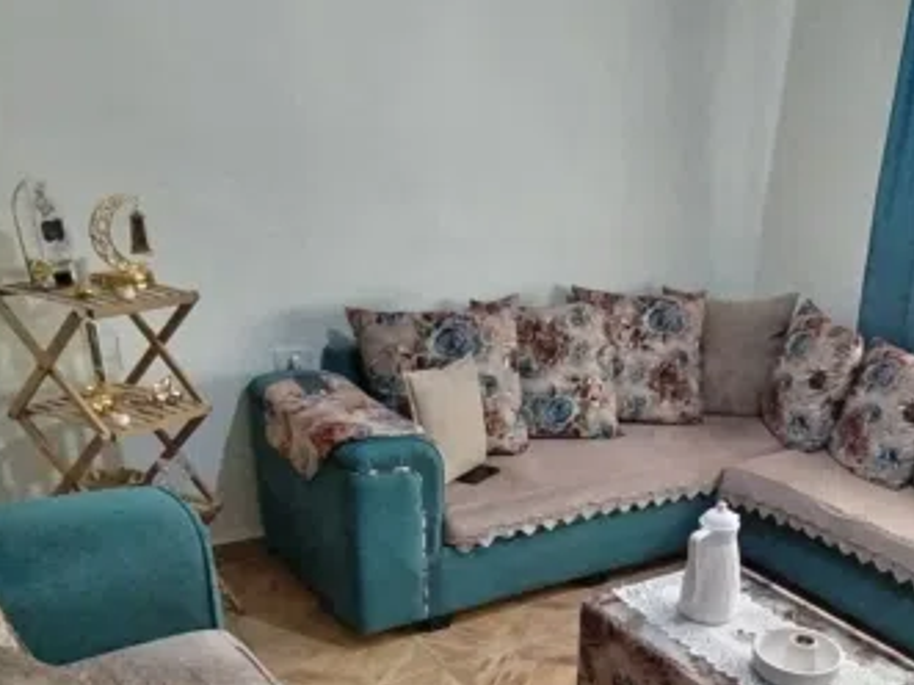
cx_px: 677
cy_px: 569
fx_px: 765
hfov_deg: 58.7
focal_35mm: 29
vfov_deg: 45.2
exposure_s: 1/33.3
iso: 684
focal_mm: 1.6
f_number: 2.4
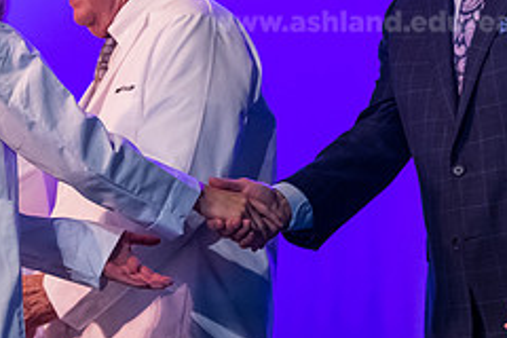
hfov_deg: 8.9
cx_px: 114
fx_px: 3239
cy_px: 67
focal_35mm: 230
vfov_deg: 6.0
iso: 4000
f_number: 3.2
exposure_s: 1/200
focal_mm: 95
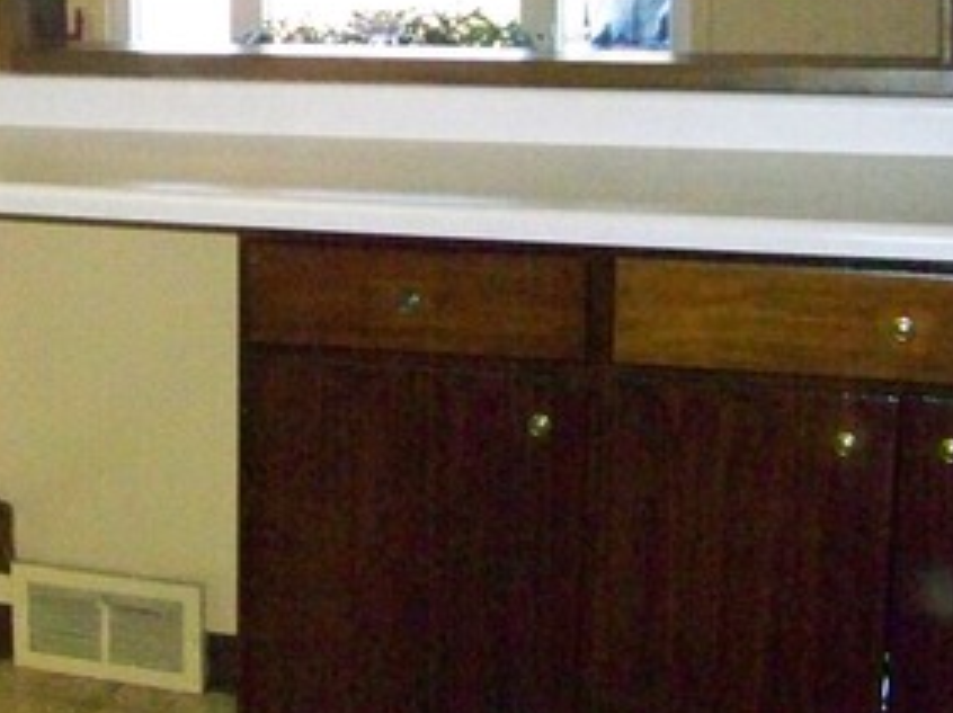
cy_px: 112
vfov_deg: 19.3
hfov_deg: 24.8
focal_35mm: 75
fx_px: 2063
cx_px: -3
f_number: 2.8
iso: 1600
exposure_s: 1/500
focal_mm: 5.85
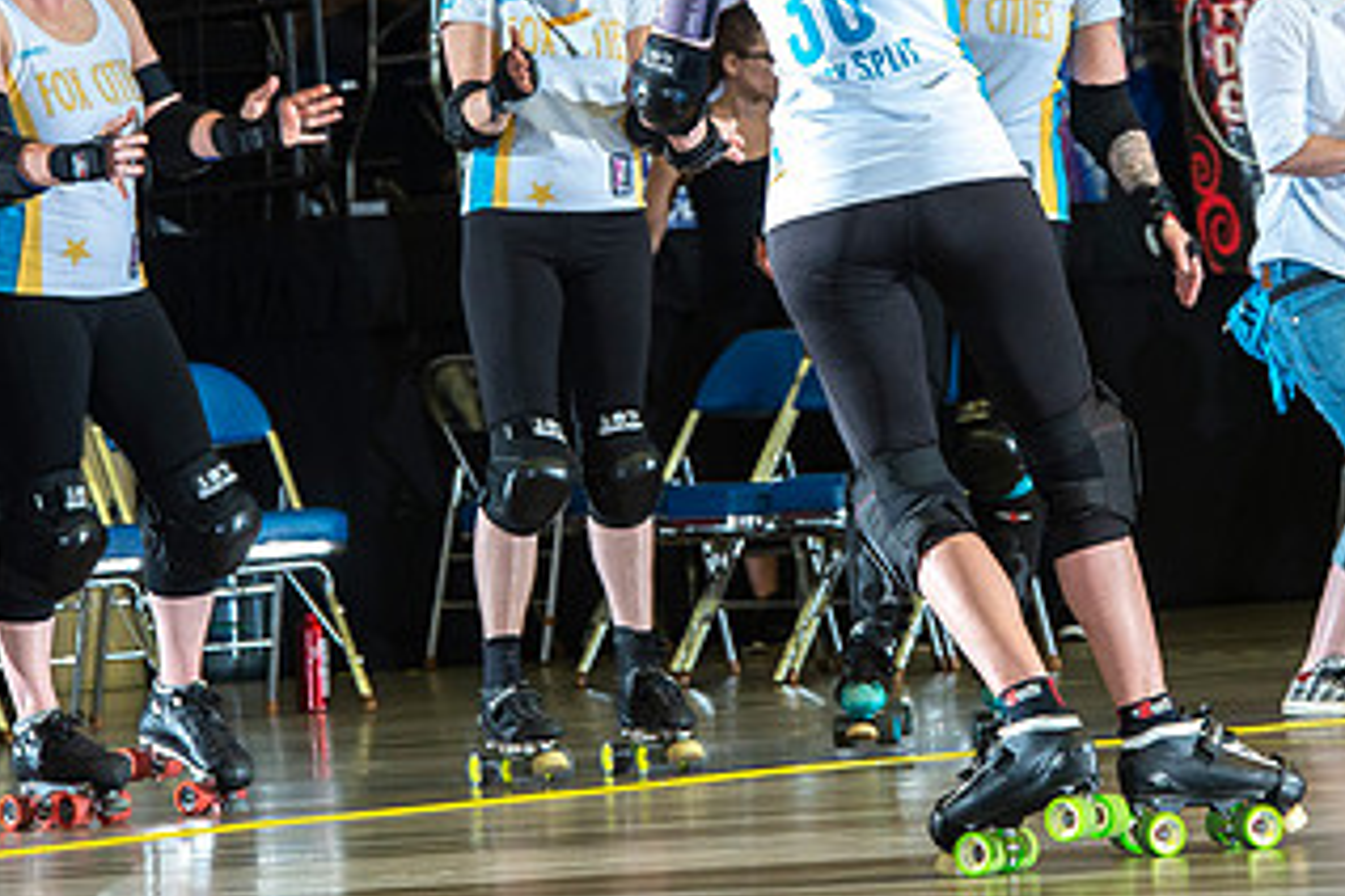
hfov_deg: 7.1
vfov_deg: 4.7
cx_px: 918
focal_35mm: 292
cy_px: 192
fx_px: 10909
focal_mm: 160
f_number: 8
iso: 1600
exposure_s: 1/160
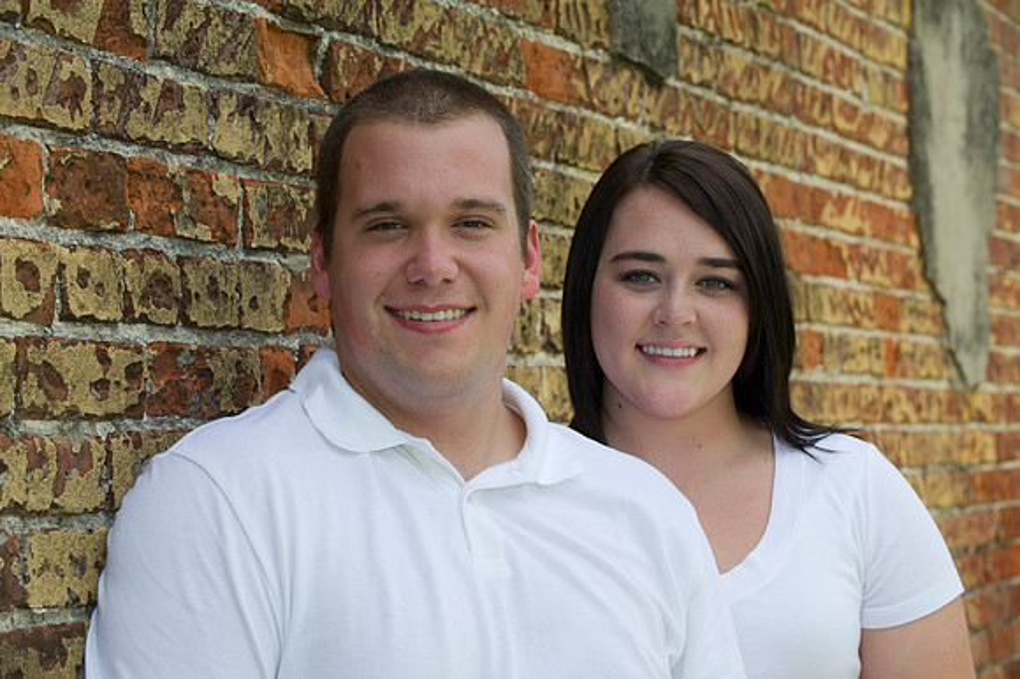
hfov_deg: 20.8
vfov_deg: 13.9
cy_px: 340
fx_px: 2775
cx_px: 510
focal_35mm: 98
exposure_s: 1/125
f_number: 8
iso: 200
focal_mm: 98
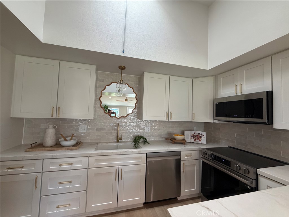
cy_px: 108
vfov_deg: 85.7
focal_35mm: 14
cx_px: 144
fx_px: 117
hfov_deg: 102.1
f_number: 2.2
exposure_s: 1/120
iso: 320
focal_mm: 2.22
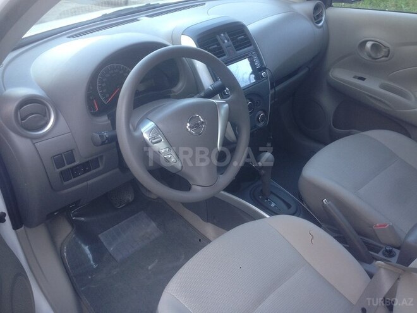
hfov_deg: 55.4
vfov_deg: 42.9
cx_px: 208
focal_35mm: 33
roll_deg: -0.6
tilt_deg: -31.3
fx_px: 398
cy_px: 156
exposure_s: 1/60
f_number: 2.4
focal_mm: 4.12
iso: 50
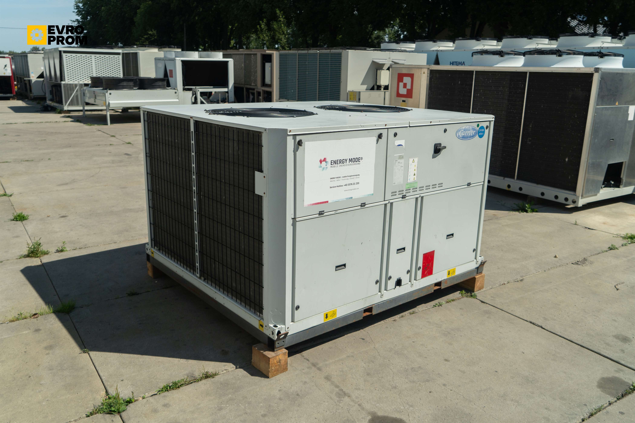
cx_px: 318
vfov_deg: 43.6
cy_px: 212
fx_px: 529
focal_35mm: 30
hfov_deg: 61.9
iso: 100
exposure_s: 1/800
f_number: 4
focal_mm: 30
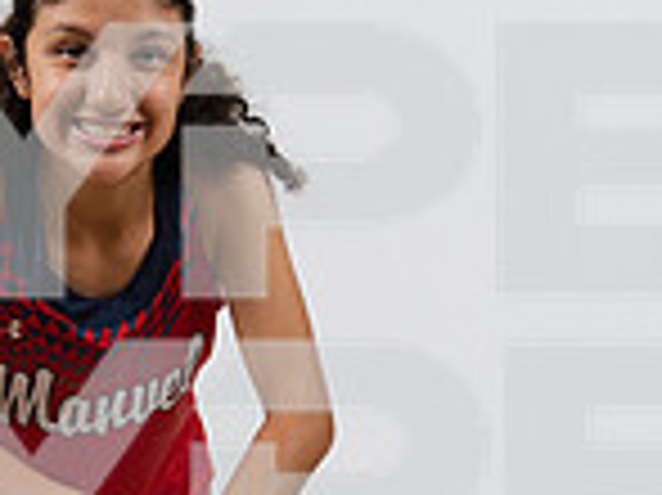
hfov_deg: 19.4
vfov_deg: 14.5
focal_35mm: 100
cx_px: 140
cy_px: 482
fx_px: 1916
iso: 400
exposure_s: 1/125
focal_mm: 34.1
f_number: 4
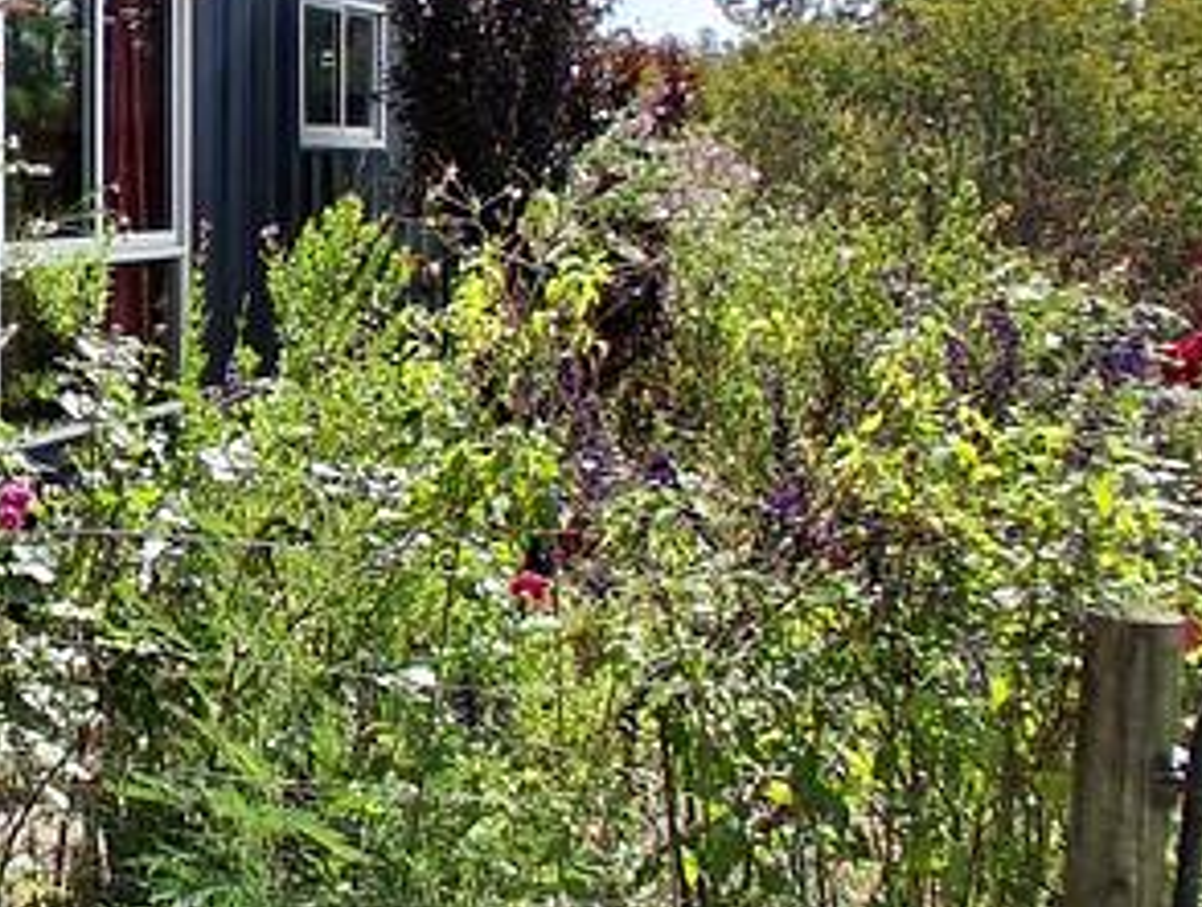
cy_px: 306
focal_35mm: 36
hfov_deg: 42.5
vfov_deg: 39.3
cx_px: -57
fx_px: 1253
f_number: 2.2
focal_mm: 1.4
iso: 50
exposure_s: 1/1605
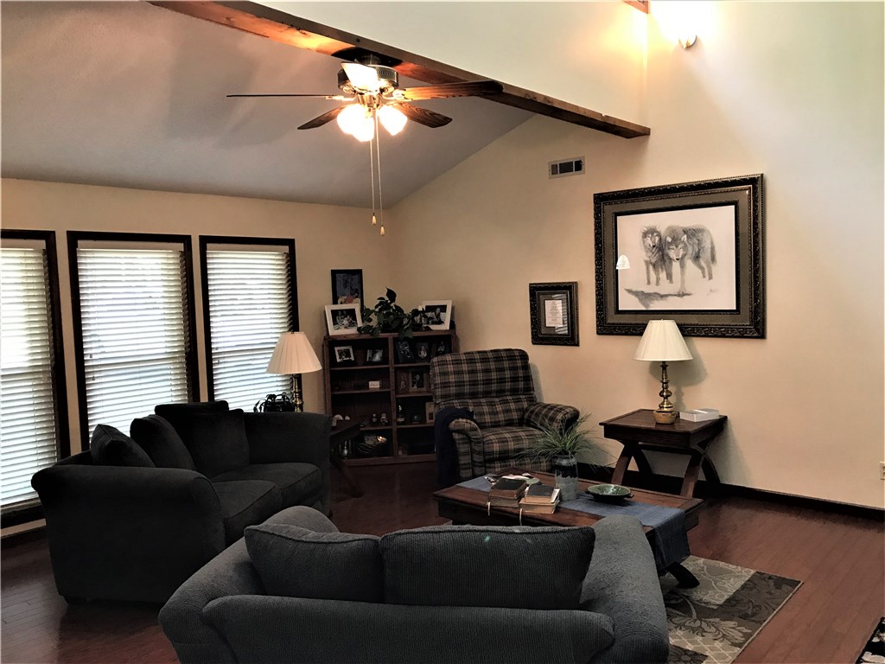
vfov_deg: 49.7
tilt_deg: -3.2
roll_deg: +2.2
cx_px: 442
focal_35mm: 28
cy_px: 332
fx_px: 716
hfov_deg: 63.4
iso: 40
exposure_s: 1/15
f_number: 1.8
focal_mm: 3.99
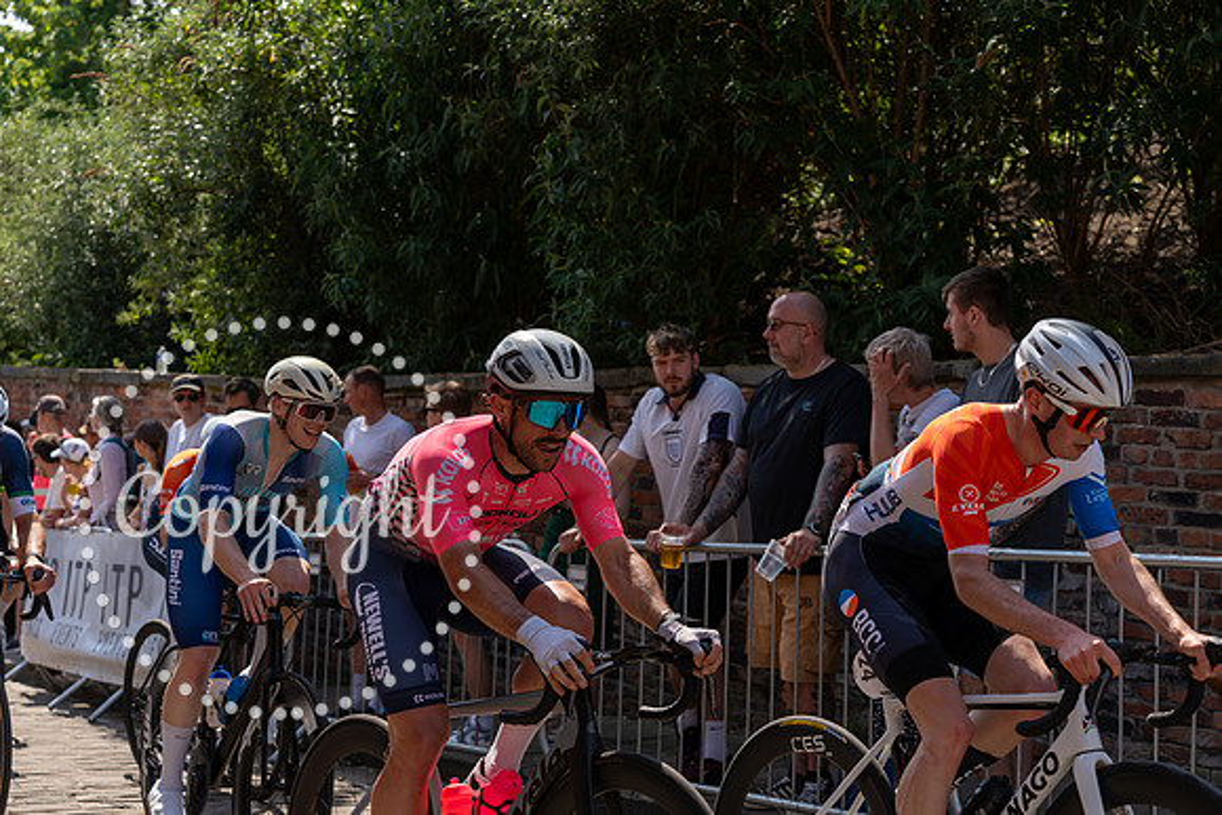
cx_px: 611
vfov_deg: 22.6
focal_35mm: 60
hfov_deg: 33.4
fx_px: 2037
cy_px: 408
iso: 160
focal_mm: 60
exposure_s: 1/1600
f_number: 4
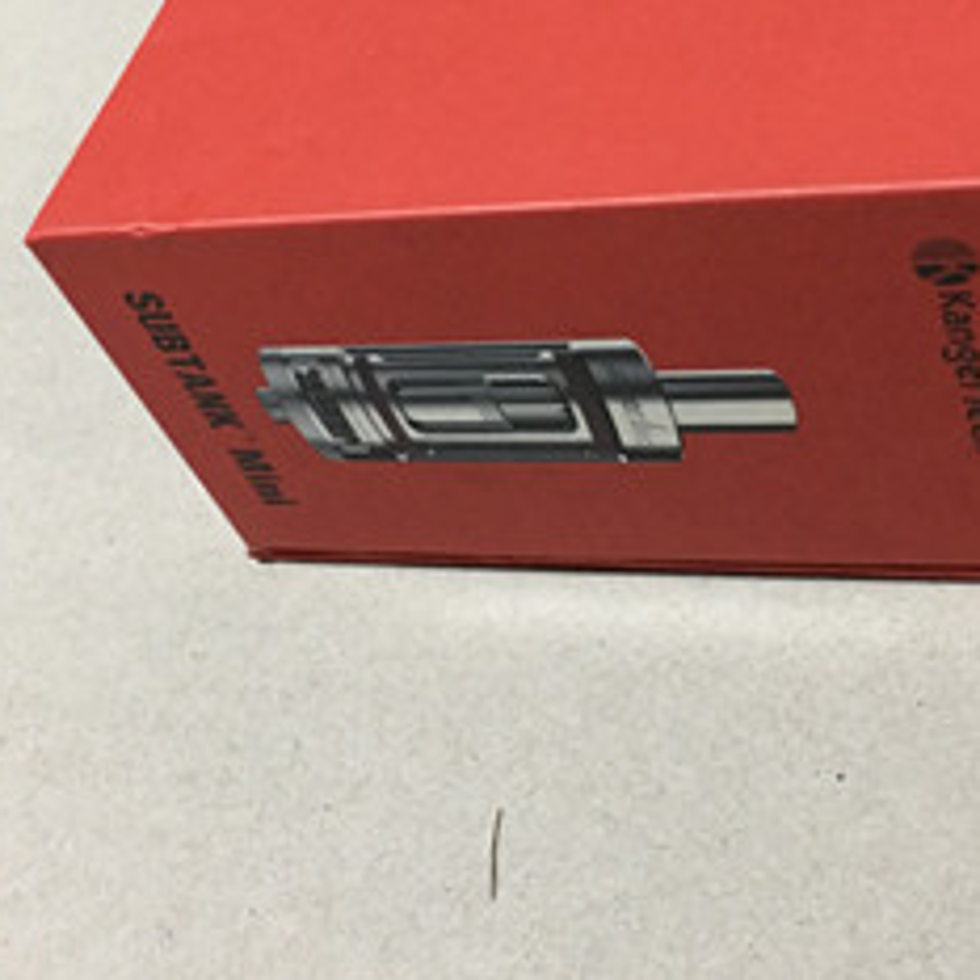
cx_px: 589
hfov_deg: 31.0
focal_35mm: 55
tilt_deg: -42.4
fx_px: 1762
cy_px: 339
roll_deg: +25.9
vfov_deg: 30.9
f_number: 2.2
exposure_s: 1/8
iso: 100
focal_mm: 4.15
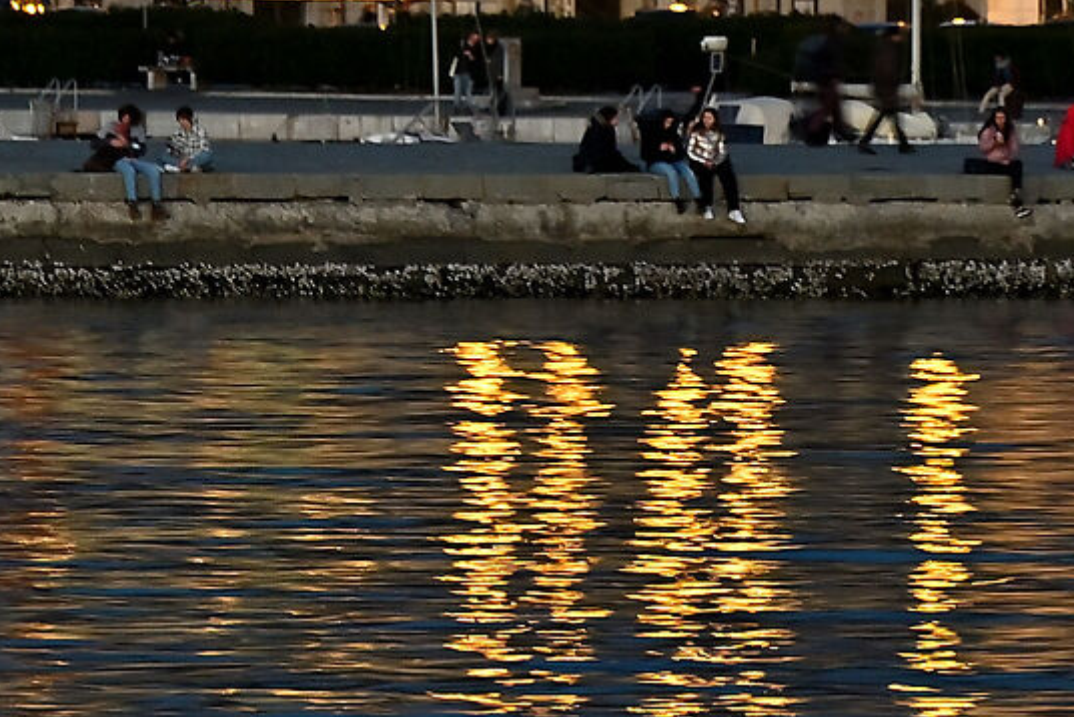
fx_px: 24744
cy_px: -499
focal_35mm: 829
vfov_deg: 1.7
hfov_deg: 2.5
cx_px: 555
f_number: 6.3
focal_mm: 185
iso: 320
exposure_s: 1/6
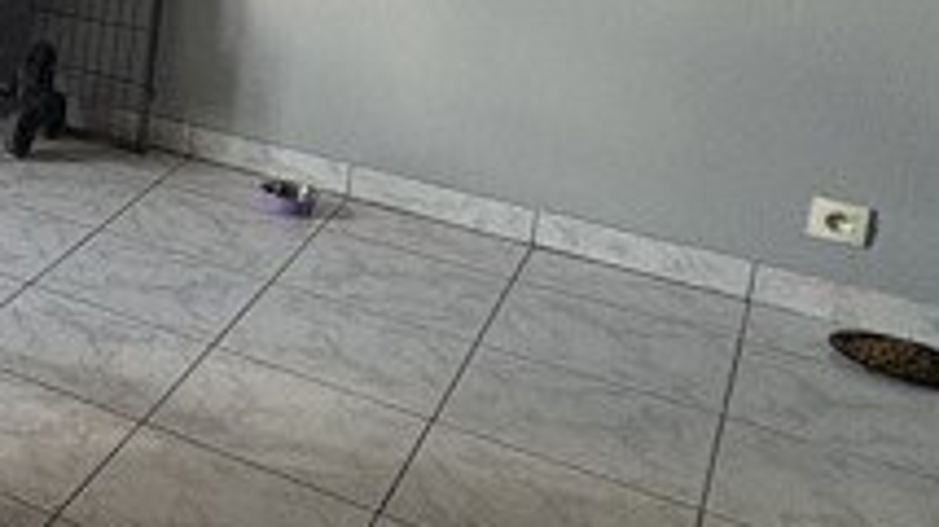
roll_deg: +1.7
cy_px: -97
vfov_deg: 19.8
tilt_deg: -10.9
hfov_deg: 25.6
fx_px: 1418
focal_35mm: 57
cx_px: -522
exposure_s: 1/60
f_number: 2.2
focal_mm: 2.22
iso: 250
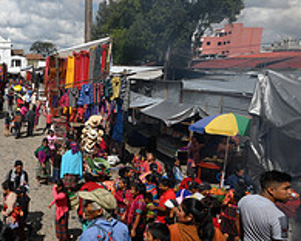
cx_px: 20
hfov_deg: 42.3
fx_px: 347
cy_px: 135
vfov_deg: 38.2
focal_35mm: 39
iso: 320
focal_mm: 14
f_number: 22
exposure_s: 1/160
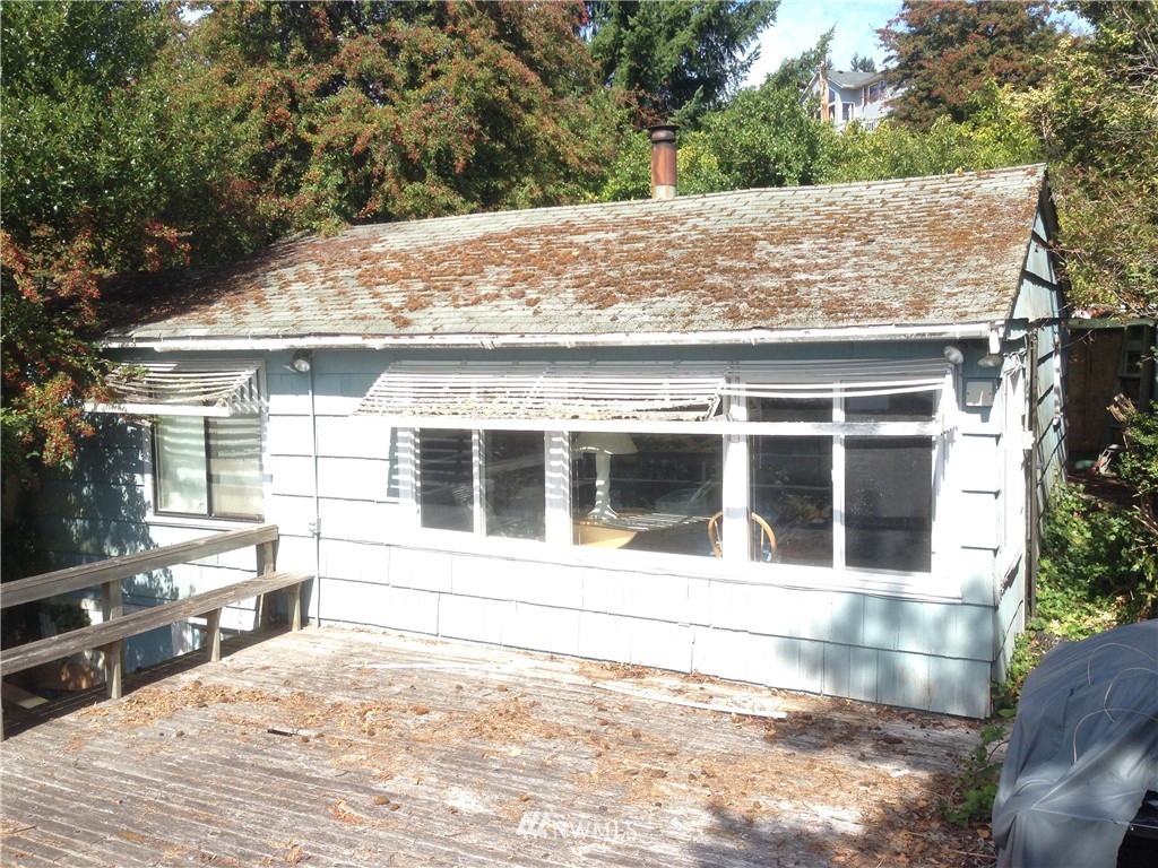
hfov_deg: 55.4
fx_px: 1104
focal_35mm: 33
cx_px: 579
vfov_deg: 42.9
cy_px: 434
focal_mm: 4.12
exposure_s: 1/686
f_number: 2.4
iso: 50
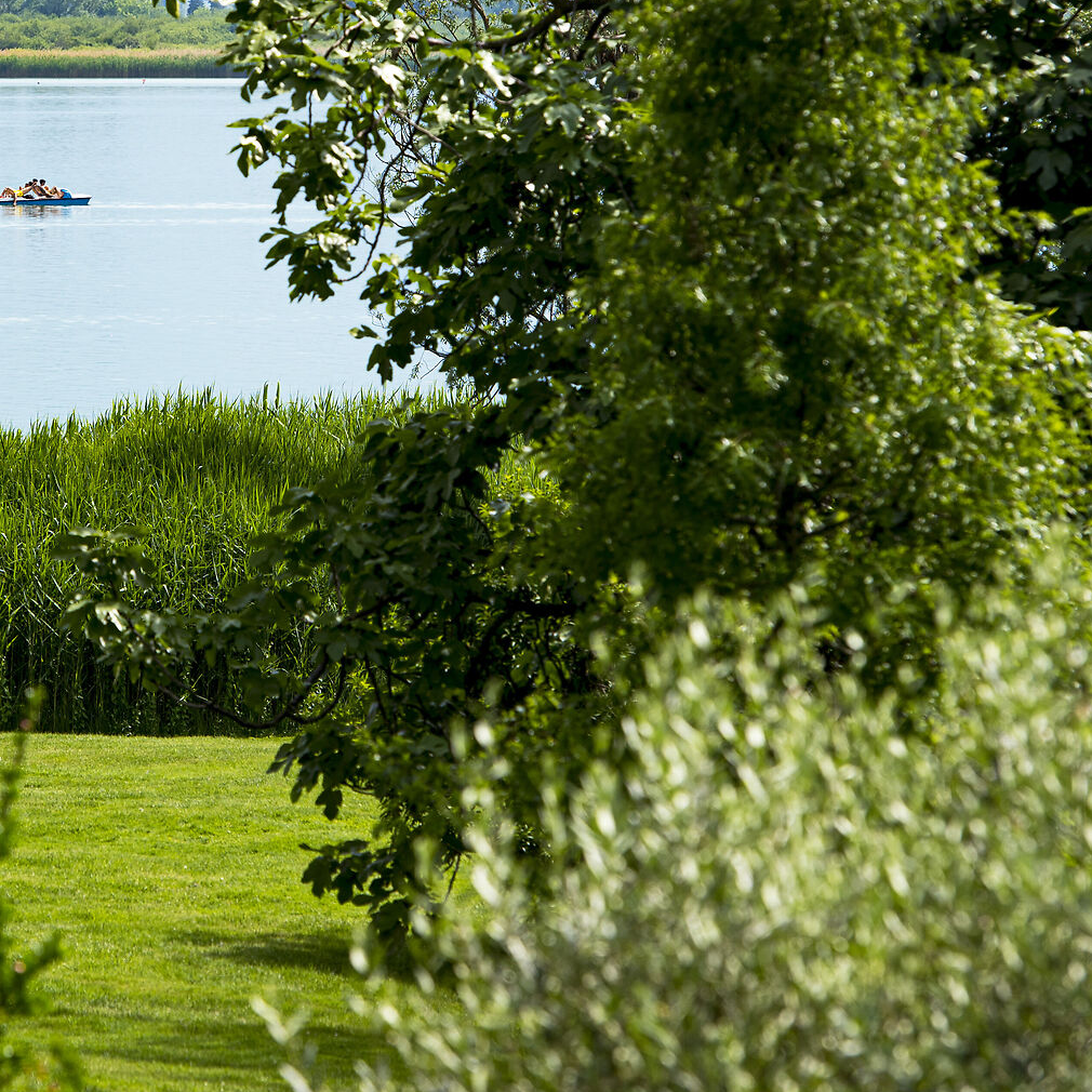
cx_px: 182
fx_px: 11171
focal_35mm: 313
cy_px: 317
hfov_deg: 5.6
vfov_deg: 5.6
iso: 100
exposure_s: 1/320
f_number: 5.6
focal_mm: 155
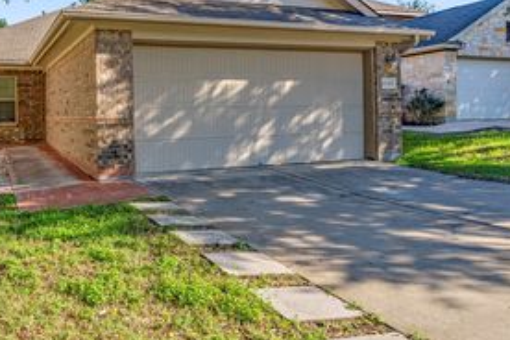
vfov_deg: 43.5
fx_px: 416
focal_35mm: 29
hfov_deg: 60.1
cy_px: 100
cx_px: 137
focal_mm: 16.2
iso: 100
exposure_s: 1/125
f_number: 8
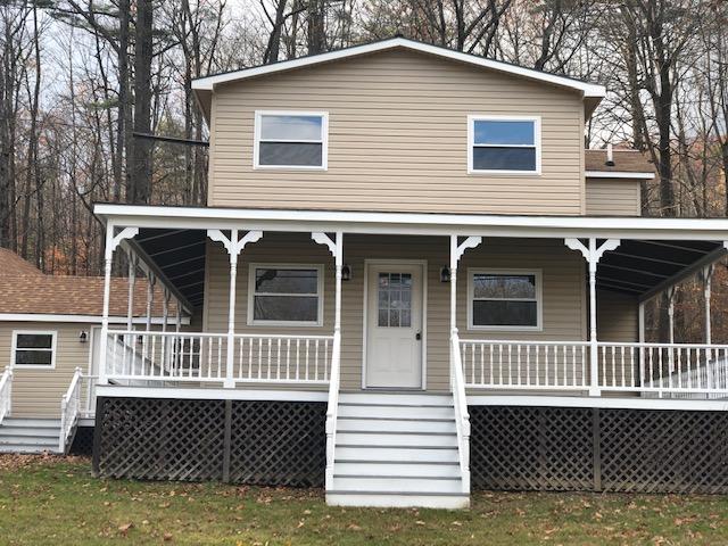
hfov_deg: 33.8
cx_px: 364
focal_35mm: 57
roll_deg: -1.1
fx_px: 1199
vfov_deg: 25.7
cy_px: 273
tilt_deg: +9.0
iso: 20
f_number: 2.8
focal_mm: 6.6
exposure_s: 1/123
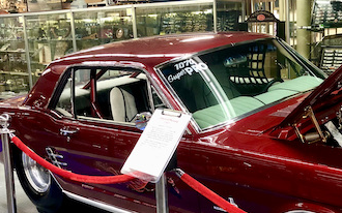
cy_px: 141
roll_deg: +1.4
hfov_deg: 36.2
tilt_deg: -11.2
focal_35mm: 54
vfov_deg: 23.9
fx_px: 503
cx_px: 276
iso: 80
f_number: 1.8
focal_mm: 4
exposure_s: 1/15
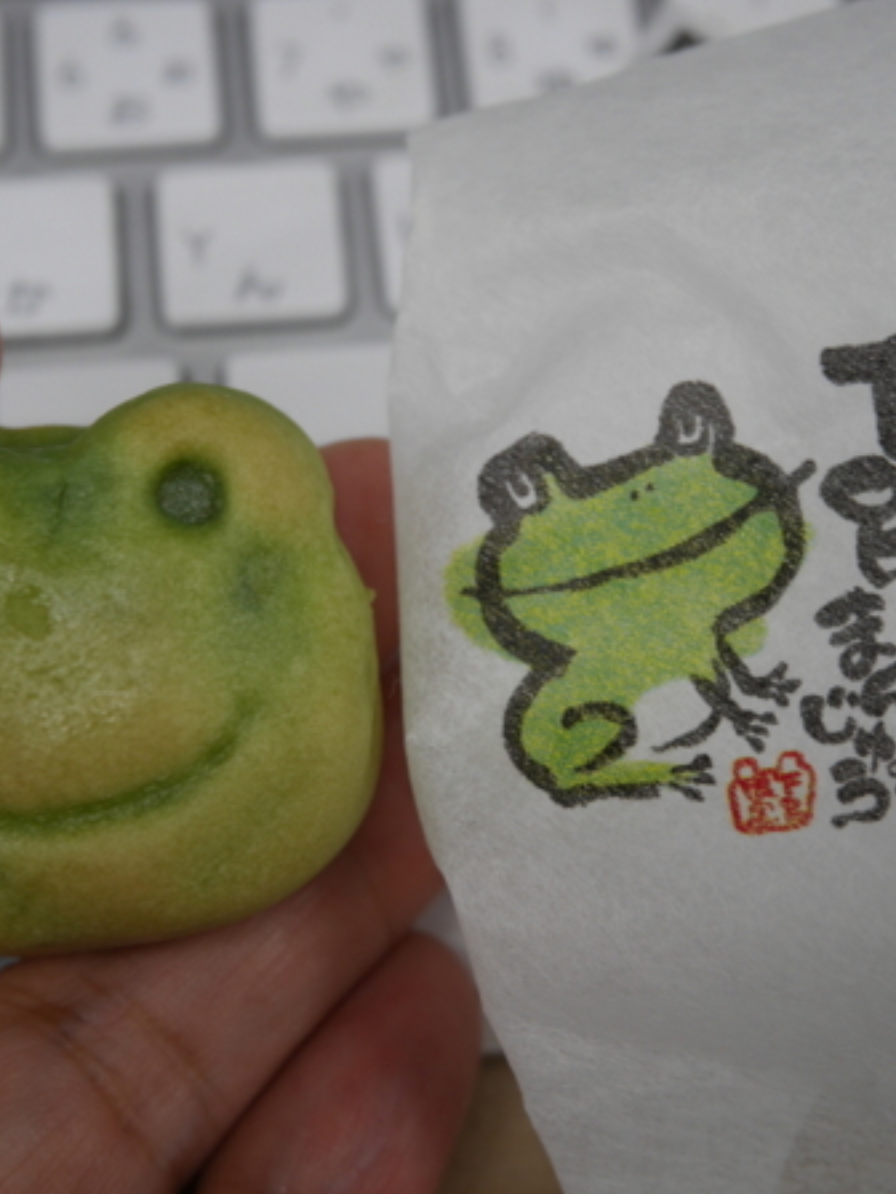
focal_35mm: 59
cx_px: 416
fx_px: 2036
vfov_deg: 32.7
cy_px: 598
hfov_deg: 24.8
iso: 200
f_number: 4.8
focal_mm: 22
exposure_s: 1/60
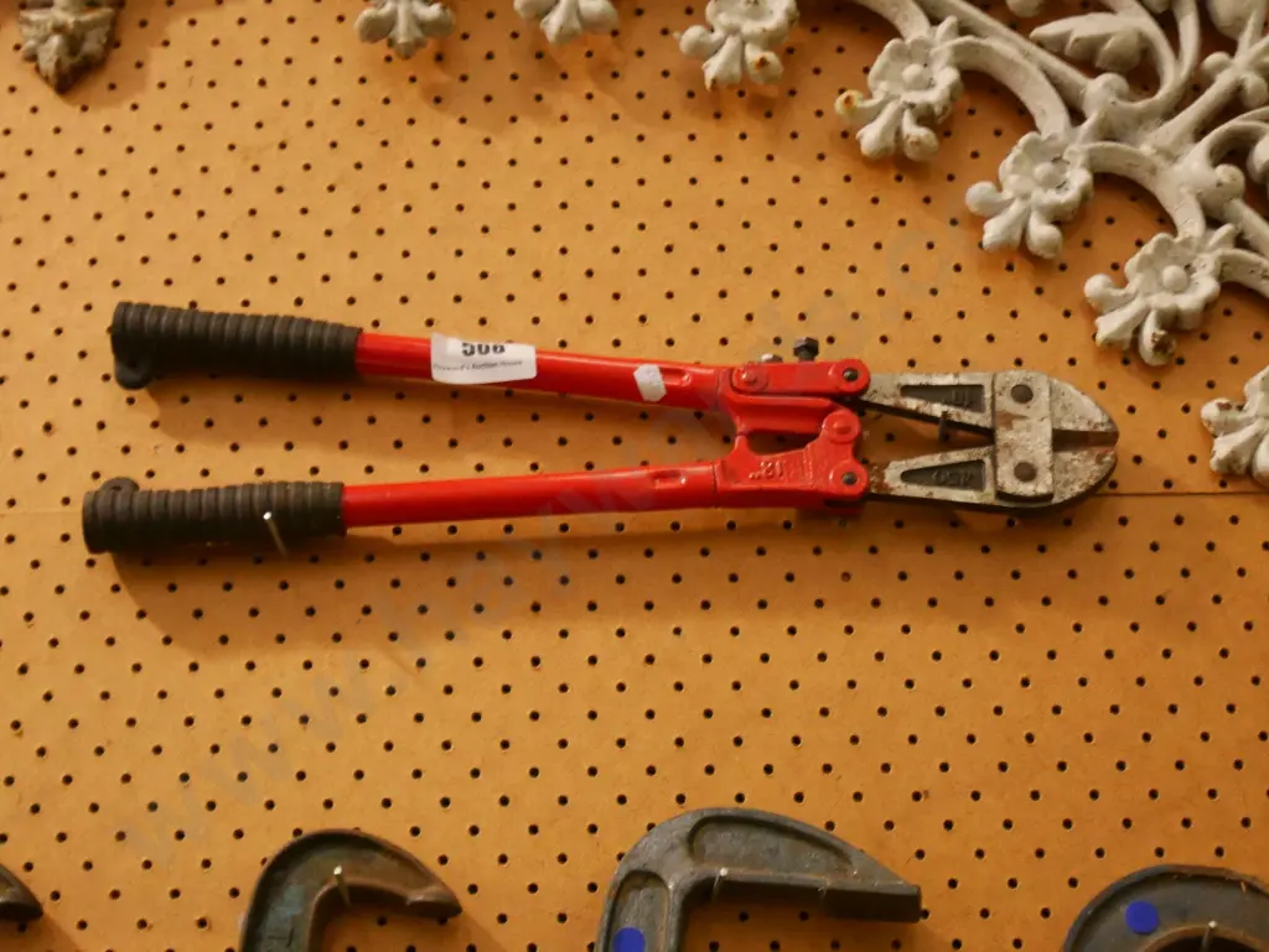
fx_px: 2347
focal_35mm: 64
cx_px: 634
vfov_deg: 22.9
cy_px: 476
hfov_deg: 30.3
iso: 3200
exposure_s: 1/60
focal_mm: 32
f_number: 5.6
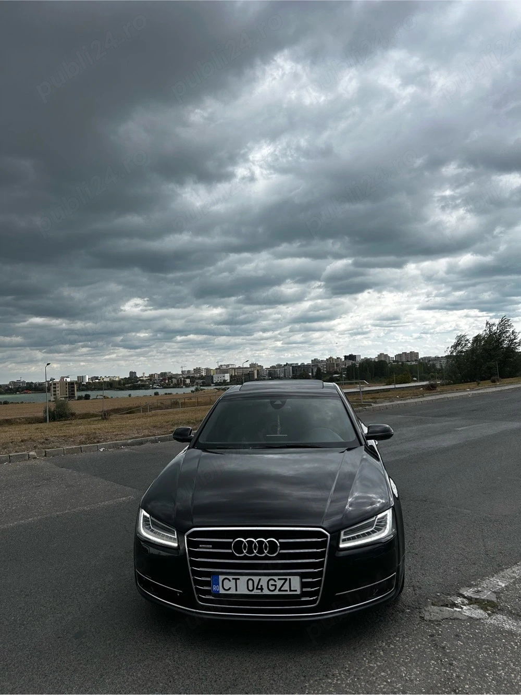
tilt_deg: +0.9
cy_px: 348
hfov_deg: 53.0
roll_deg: +3.4
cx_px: 260
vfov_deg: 67.3
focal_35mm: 26
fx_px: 522
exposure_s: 1/3356
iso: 50
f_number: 1.5
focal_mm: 5.7
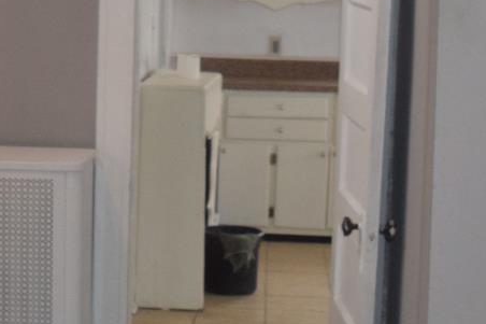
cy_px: 46
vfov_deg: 8.4
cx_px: -54
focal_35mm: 163
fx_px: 2200
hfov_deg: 12.4
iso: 800
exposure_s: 1/80
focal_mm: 24
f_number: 4.5
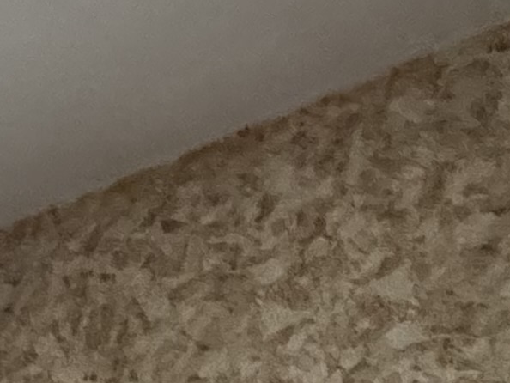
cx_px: -316
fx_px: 1400
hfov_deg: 17.8
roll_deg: -1.1
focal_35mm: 95
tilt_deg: -2.1
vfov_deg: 12.6
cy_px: 878
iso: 1000
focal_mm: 2.22
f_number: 2.2
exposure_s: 1/60
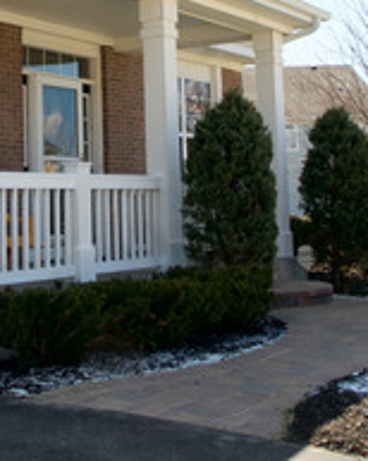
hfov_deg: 21.8
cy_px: 33
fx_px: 955
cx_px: 133
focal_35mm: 70
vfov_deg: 26.1
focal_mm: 20
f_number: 11
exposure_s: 1/250
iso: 400
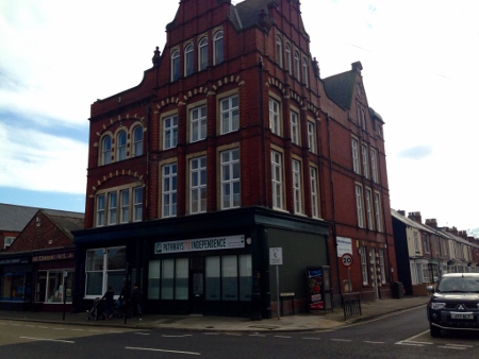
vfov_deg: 43.0
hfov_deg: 55.3
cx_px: 240
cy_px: 180
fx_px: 457
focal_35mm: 33
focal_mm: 4.12
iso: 80
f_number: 2.4
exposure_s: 1/2358
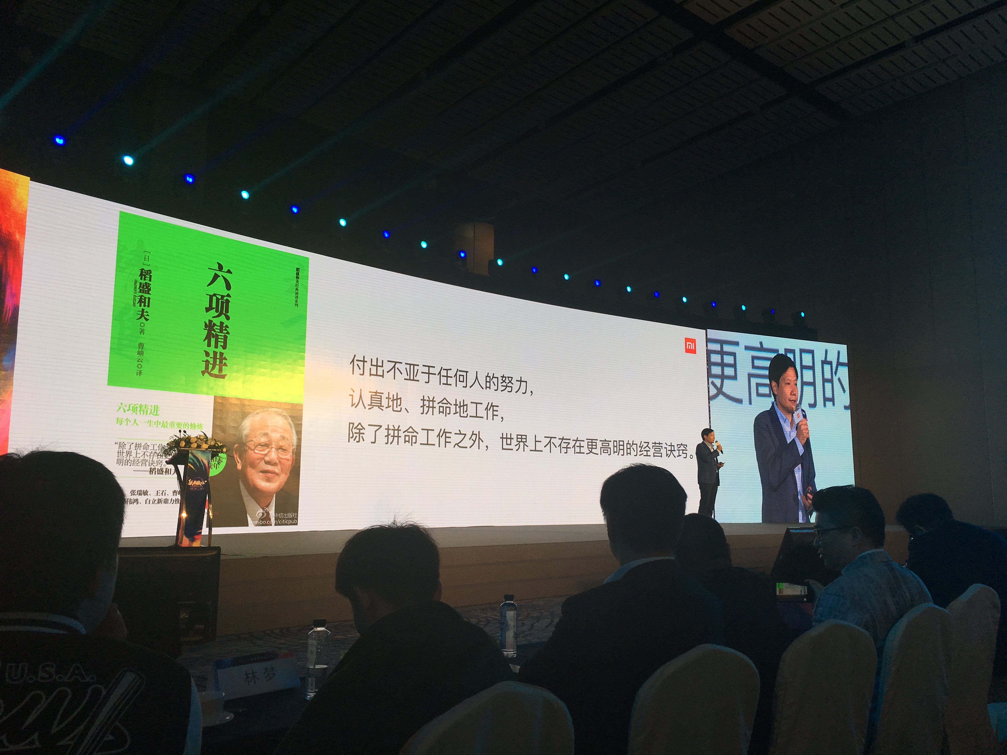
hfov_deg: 61.7
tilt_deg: +9.6
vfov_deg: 48.2
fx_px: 844
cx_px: 504
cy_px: 378
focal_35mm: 29
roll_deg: -0.7
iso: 25
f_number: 2.2
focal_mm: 4.15
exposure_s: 1/166
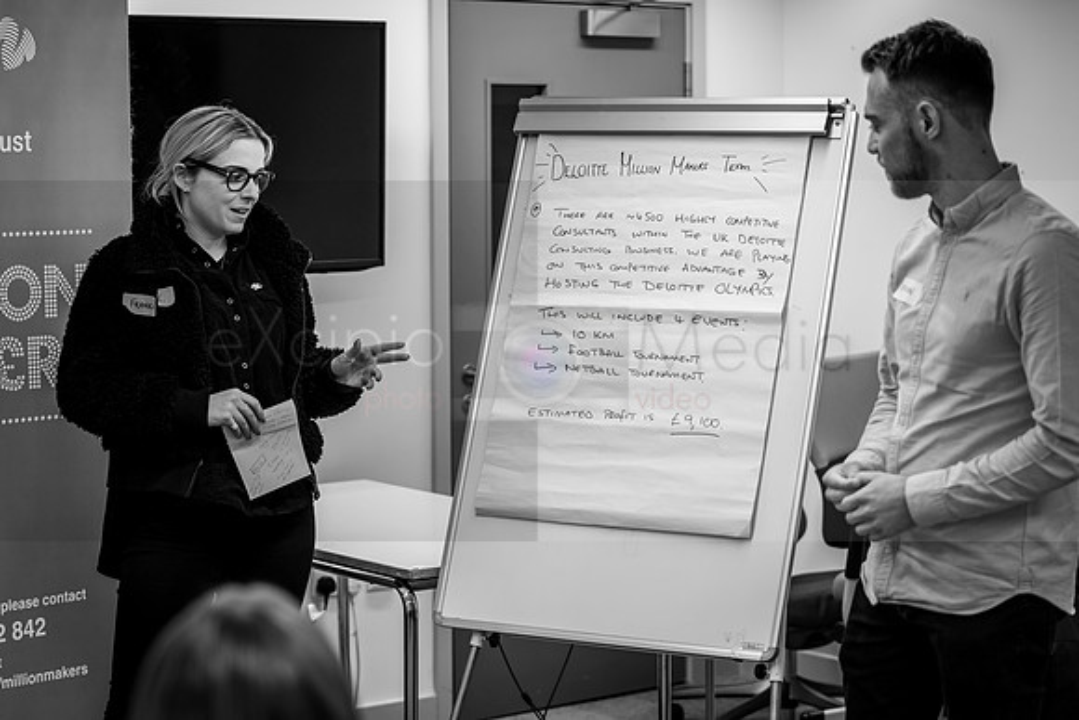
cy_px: 348
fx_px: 2373
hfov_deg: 25.6
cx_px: 565
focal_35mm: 79
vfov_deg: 17.3
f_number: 2.8
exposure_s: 1/80
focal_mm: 75
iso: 500
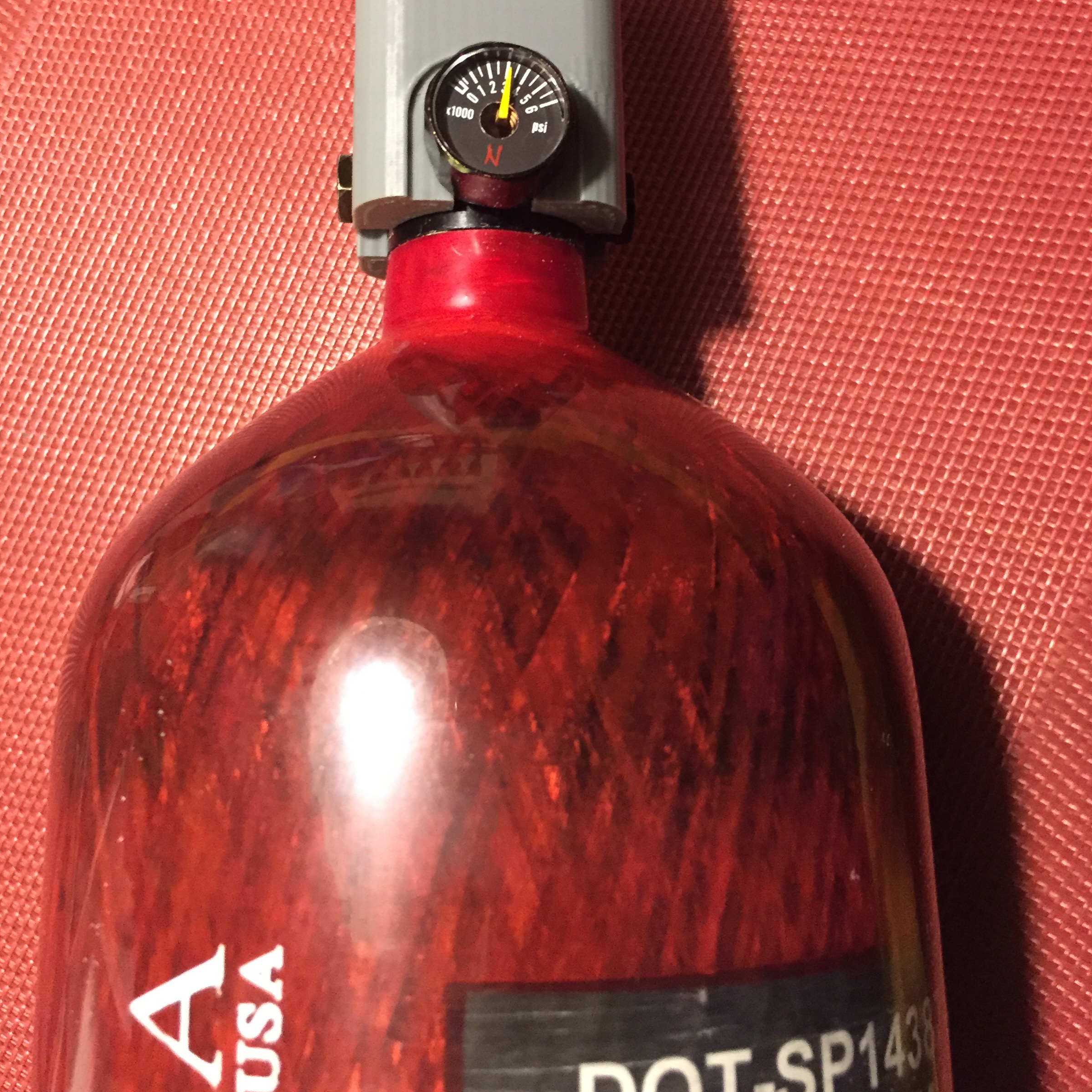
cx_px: 544
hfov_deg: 47.2
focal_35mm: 35
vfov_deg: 46.7
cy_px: 395
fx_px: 1249
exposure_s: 1/15
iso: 320
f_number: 2.2
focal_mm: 4.15
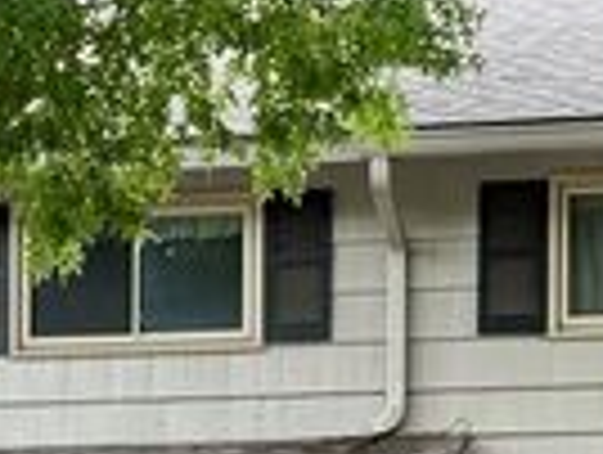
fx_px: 3385
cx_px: 58
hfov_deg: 10.1
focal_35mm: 194
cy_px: 650
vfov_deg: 7.6
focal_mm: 5.96
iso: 40
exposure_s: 1/139
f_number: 1.6
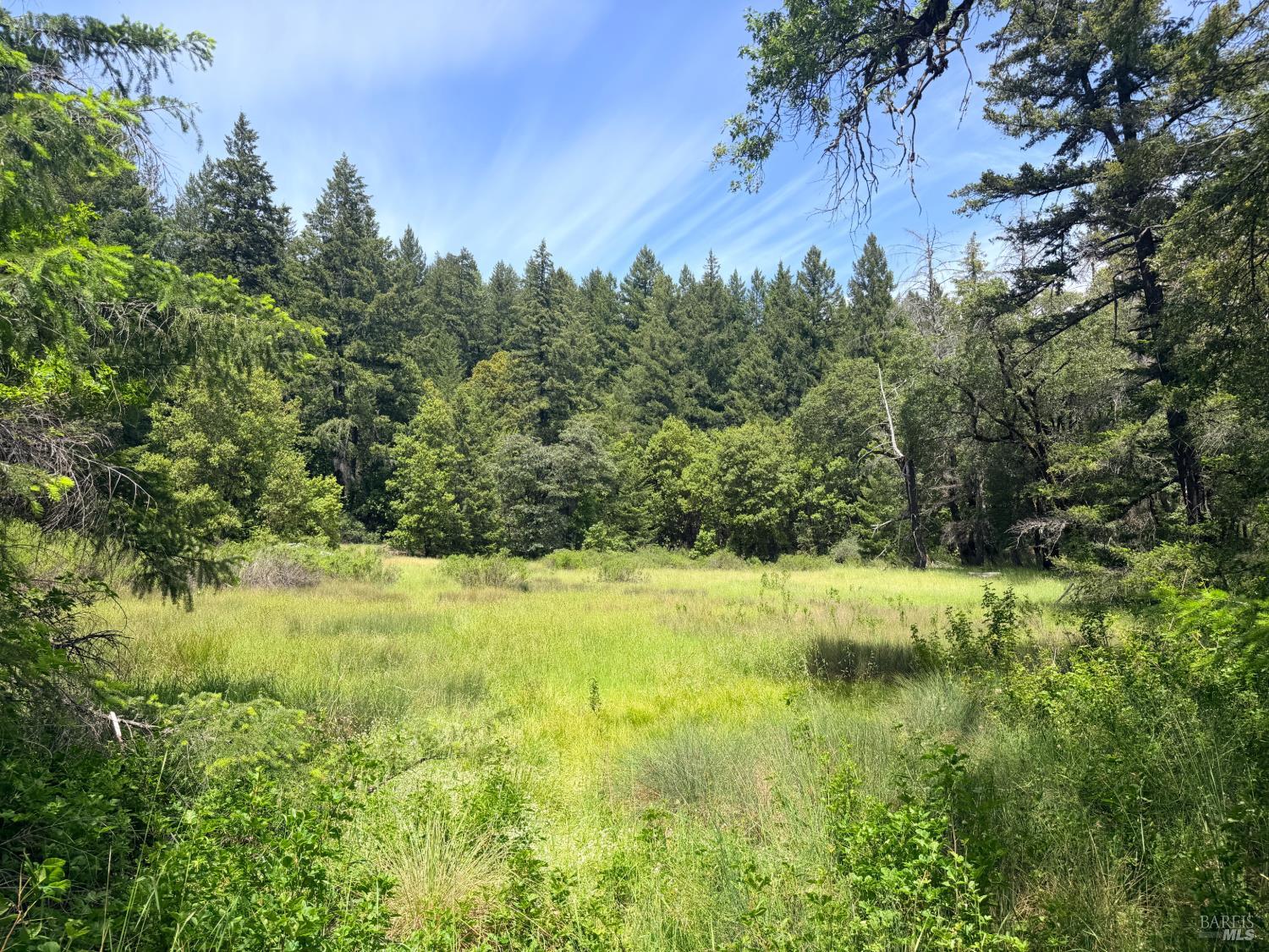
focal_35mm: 24
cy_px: 476
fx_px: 880
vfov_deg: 56.8
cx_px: 634
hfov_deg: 71.6
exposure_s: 1/1949
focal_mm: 6.76
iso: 80
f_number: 1.78
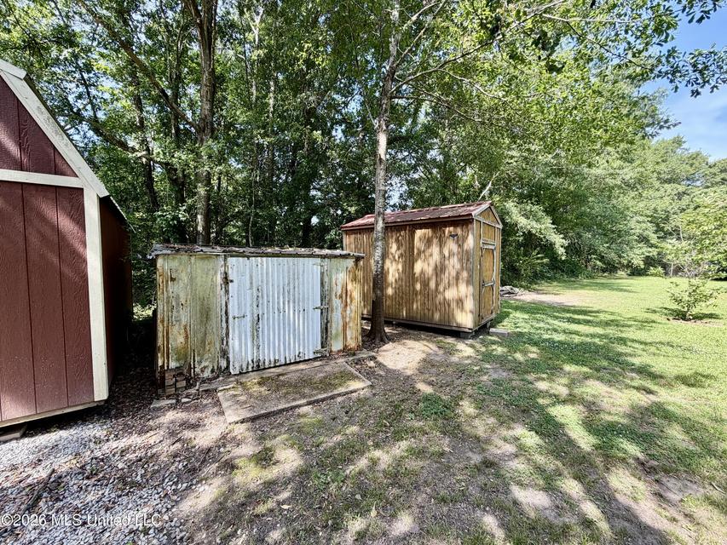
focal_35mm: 14
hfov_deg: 102.1
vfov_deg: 85.7
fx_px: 294
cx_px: 364
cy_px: 272
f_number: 2.2
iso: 40
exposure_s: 1/164
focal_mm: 2.22
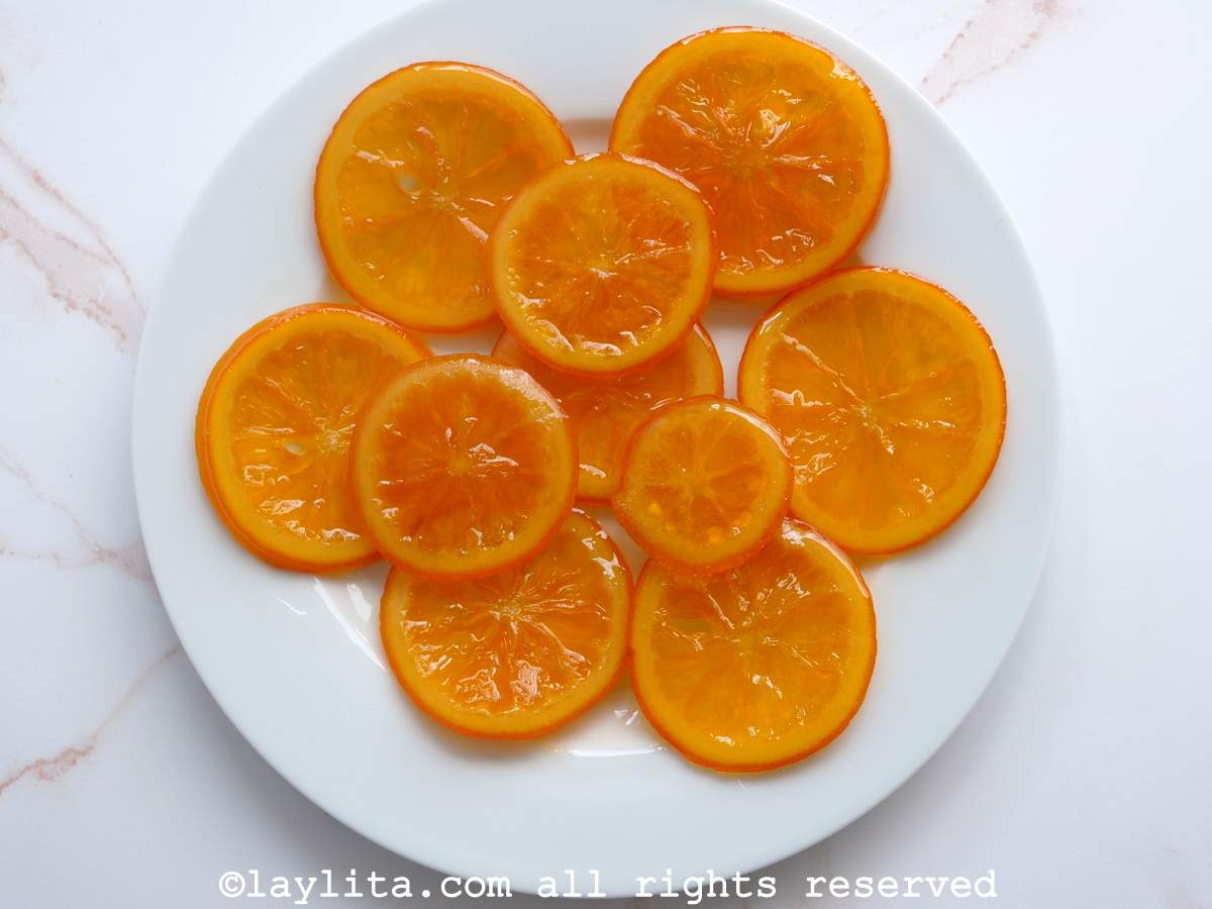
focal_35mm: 68
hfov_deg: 28.6
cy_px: 454
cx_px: 606
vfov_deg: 21.6
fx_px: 2381
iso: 200
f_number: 4.5
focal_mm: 34
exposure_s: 1/160
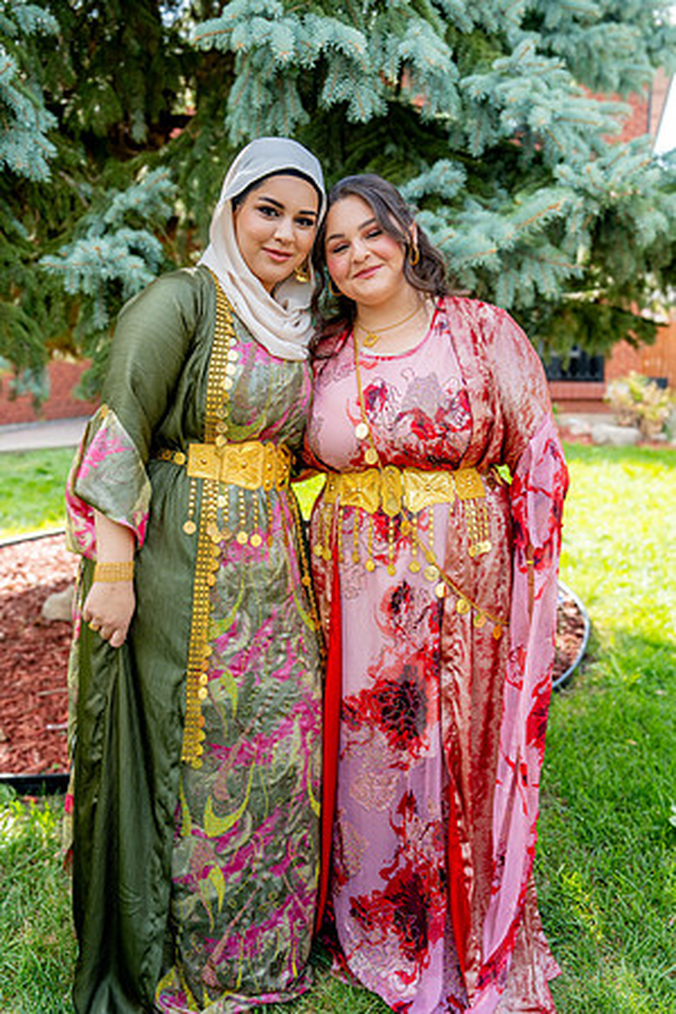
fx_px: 986
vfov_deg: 54.4
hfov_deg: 37.9
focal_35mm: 35
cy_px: 507
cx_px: 338
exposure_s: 1/320
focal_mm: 35
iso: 320
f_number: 5
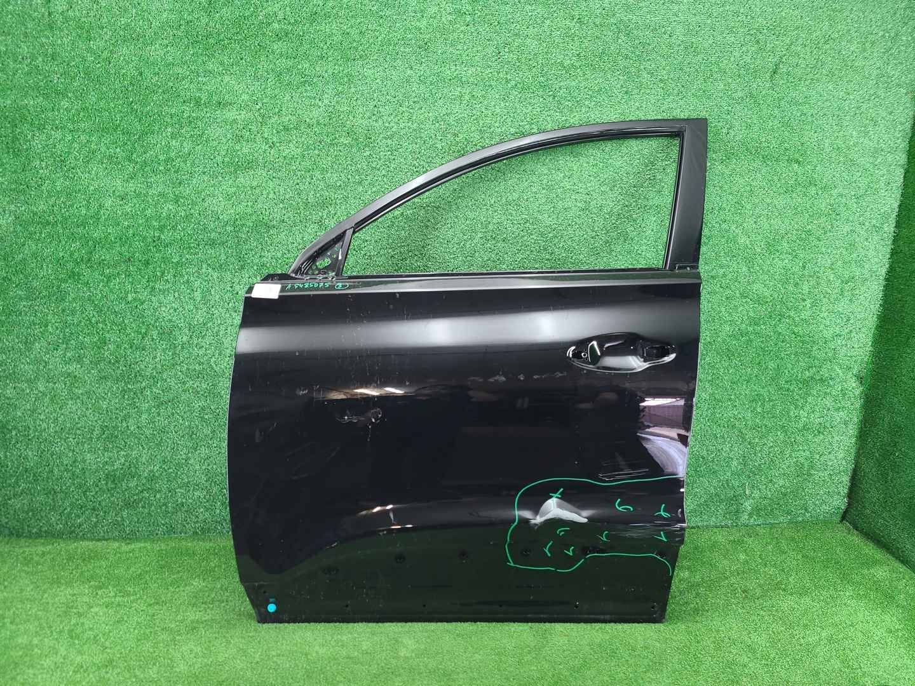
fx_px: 687
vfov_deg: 53.1
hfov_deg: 67.3
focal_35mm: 26
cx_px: 458
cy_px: 343
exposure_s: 1/50
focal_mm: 5.4
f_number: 1.8
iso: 247
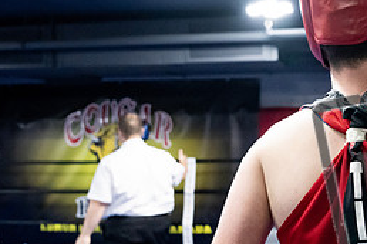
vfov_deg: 25.1
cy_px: 126
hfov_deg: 35.2
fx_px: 550
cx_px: 316
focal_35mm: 54
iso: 10000
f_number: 2.8
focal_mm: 24
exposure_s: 1/1000
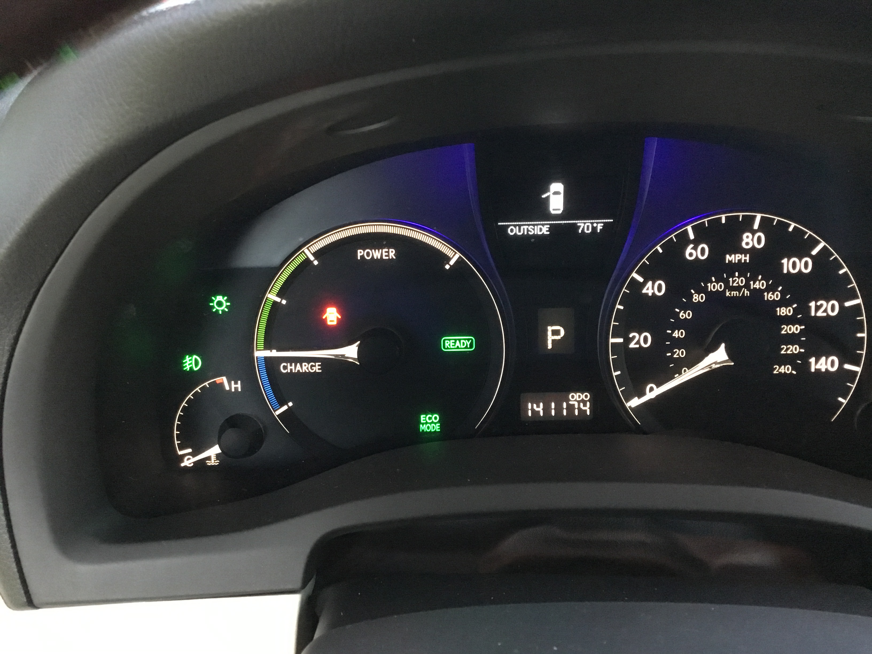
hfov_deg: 58.4
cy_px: 327
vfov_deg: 45.4
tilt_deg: -24.2
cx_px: 436
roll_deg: +1.3
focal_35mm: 31
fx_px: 781
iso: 400
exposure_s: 1/15
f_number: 2.4
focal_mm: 3.3
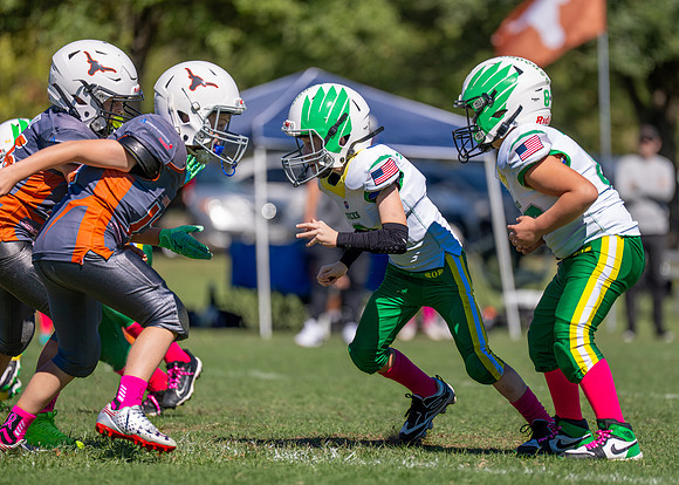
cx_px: 375
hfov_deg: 7.8
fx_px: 4962
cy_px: 257
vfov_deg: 5.6
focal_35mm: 257
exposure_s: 1/4000
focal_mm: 200
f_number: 2.8
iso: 160
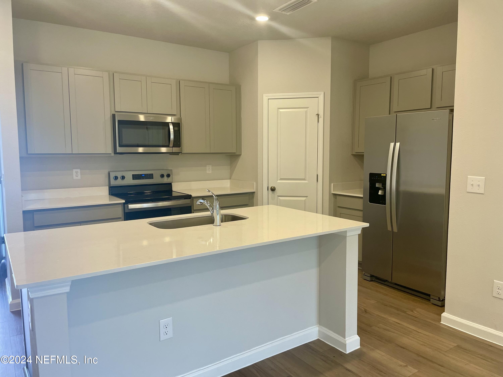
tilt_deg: -4.9
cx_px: 252
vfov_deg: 53.1
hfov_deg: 67.3
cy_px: 188
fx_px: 378
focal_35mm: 26
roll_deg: +1.0
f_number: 1.6
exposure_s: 1/120
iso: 125
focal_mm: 4.2
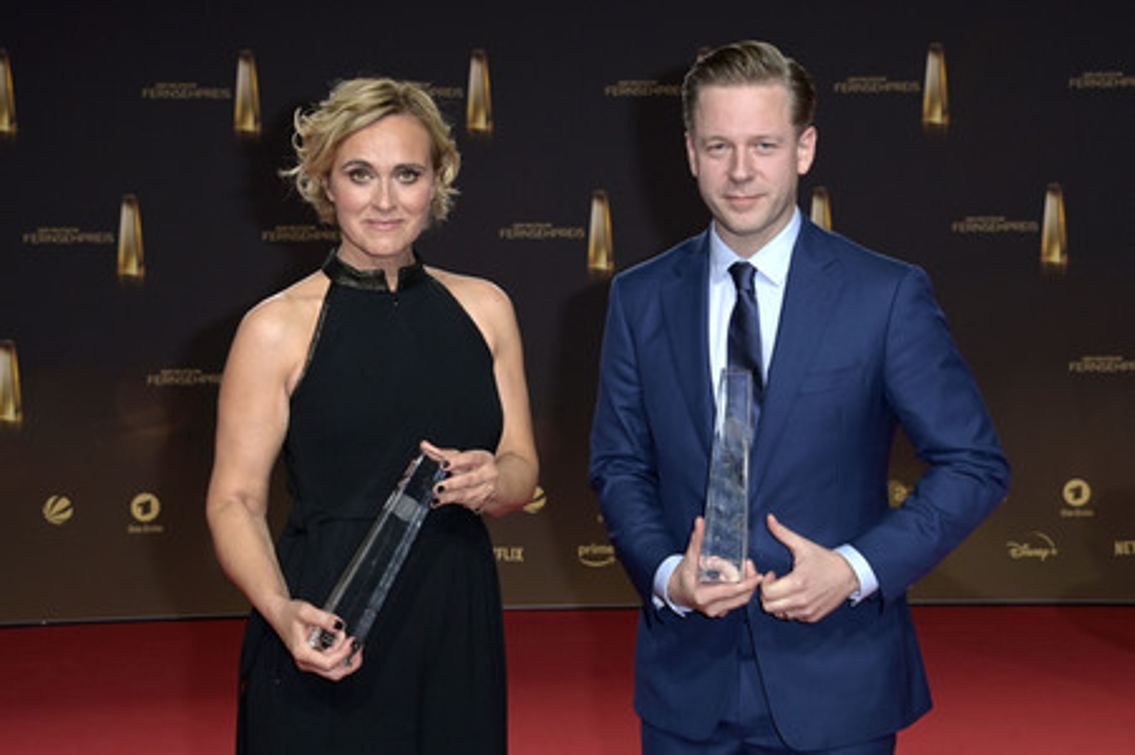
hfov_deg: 35.7
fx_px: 1764
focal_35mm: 56
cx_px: 568
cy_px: 378
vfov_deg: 24.2
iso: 800
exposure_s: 1/125
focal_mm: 56
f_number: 6.3
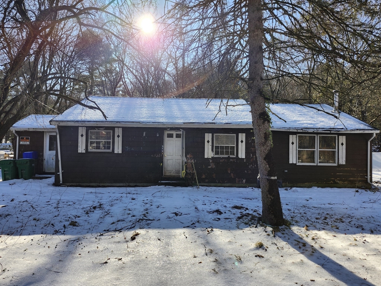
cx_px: 190
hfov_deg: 73.9
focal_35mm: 23
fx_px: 253
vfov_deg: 58.9
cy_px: 143
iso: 25
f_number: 1.8
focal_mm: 5.54
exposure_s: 1/619
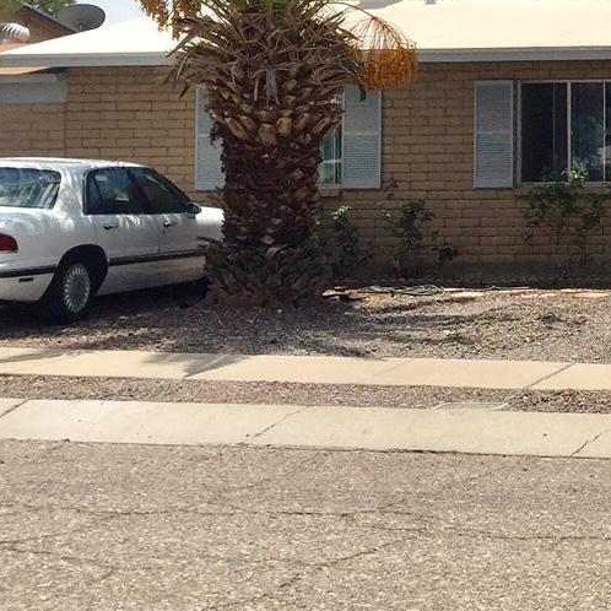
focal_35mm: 84
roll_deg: -0.6
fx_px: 1677
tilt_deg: +3.9
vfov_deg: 20.4
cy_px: 114
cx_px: 865
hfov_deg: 18.7
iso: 32
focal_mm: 4.15
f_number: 2.2
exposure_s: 1/4950
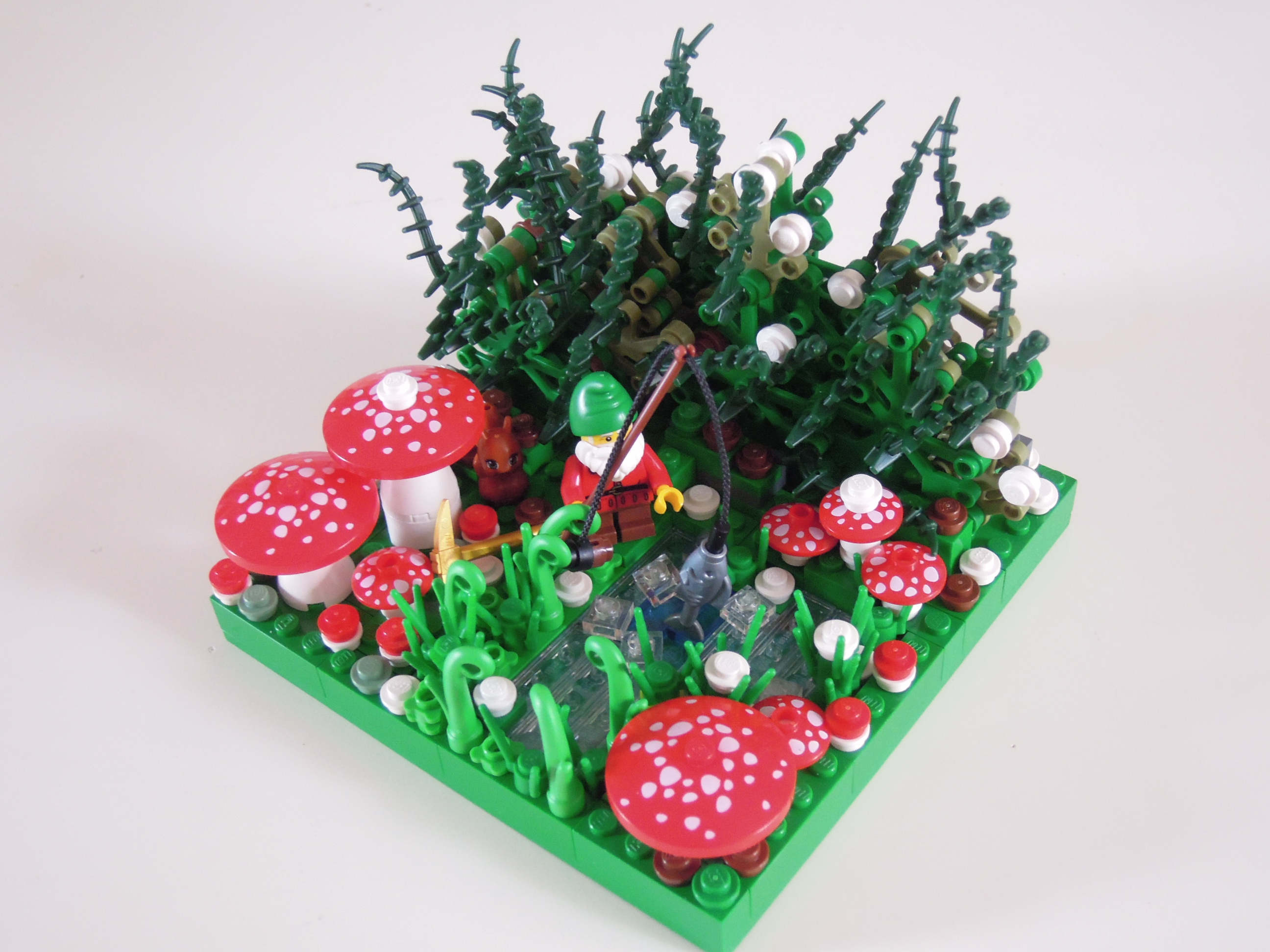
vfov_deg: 32.2
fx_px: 1651
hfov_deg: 42.1
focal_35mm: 45
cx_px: 635
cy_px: 476
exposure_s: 1/10
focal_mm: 8.1
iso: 800
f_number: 2.8
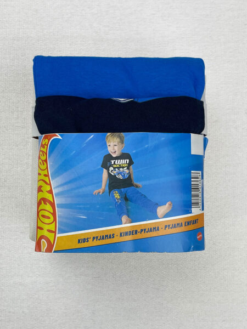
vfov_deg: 69.4
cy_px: 164
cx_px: 124
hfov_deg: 54.9
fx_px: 238
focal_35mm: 25
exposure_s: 1/132
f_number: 1.6
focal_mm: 5.1
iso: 32
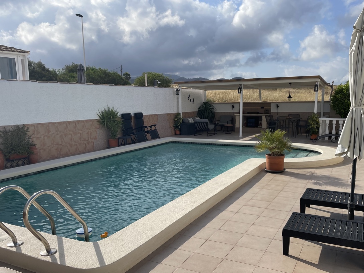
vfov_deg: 45.3
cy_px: 158
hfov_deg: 58.1
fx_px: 326
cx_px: 206
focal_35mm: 31
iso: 32
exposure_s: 1/5051
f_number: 1.6
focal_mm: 4.2
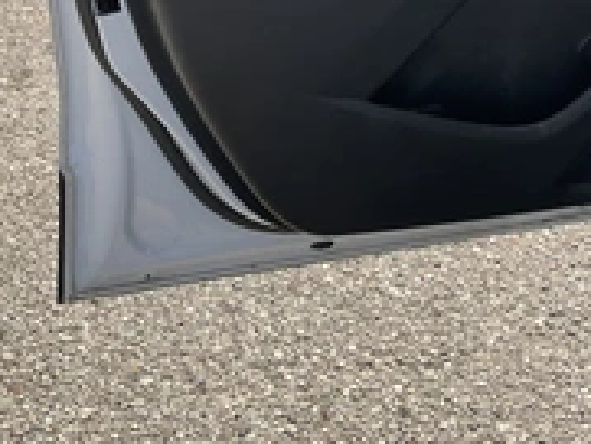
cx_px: 395
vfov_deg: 22.0
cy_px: -20
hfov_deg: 30.0
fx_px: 1093
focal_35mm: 64
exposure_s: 1/869
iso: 25
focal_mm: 3
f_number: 1.8
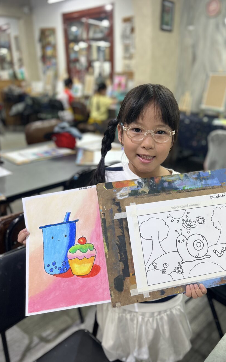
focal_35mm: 28
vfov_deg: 66.5
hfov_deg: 44.3
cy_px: 182
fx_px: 276
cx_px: 135
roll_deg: -1.6
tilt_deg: -22.1
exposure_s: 1/100
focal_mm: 5.7
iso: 80
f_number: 1.5
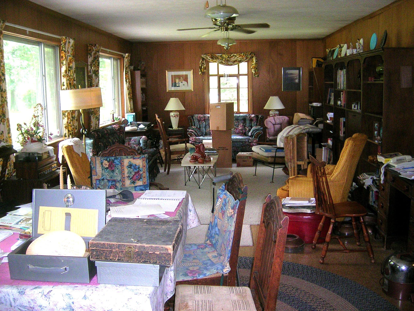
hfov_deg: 52.6
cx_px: 207
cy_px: 156
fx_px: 419
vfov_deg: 40.7
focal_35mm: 35
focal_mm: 5.4
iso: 137
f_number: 2.8
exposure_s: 1/60.1
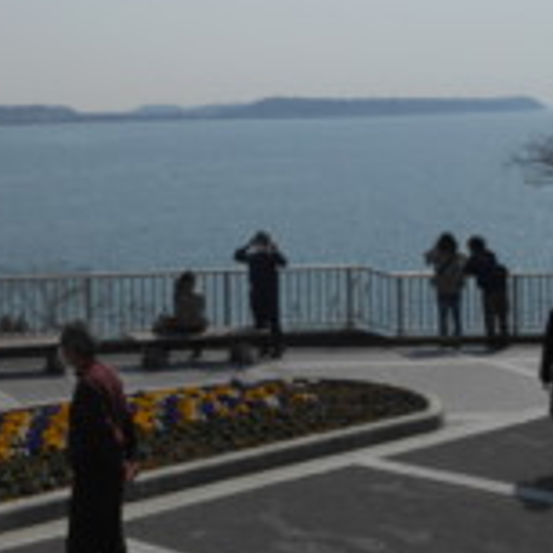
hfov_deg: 21.3
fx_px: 1392
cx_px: -58
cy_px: 89
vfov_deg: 22.1
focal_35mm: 77
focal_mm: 6.8
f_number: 13.2
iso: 80
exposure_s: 1/250
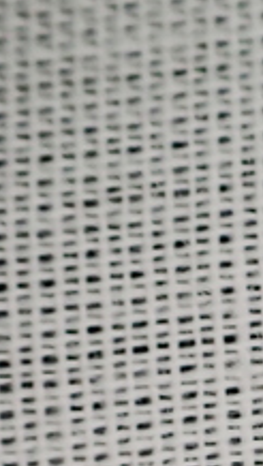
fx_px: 1583
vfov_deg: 16.0
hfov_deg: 9.0
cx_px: 512
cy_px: 581
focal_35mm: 128
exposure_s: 1/125
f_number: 2.3
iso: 100
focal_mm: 5.4
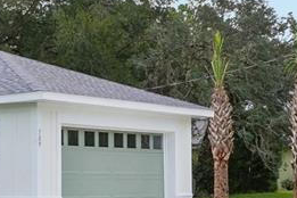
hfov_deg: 16.6
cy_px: 175
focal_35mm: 106
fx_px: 874
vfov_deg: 12.8
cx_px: -208
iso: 200
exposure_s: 1/30
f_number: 20
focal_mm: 27
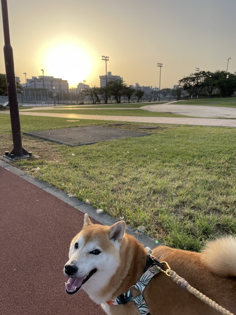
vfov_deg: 67.3
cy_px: 158
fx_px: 236
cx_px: 118
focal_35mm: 26
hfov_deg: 53.1
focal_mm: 4.2
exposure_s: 1/1159
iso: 32
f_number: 1.6
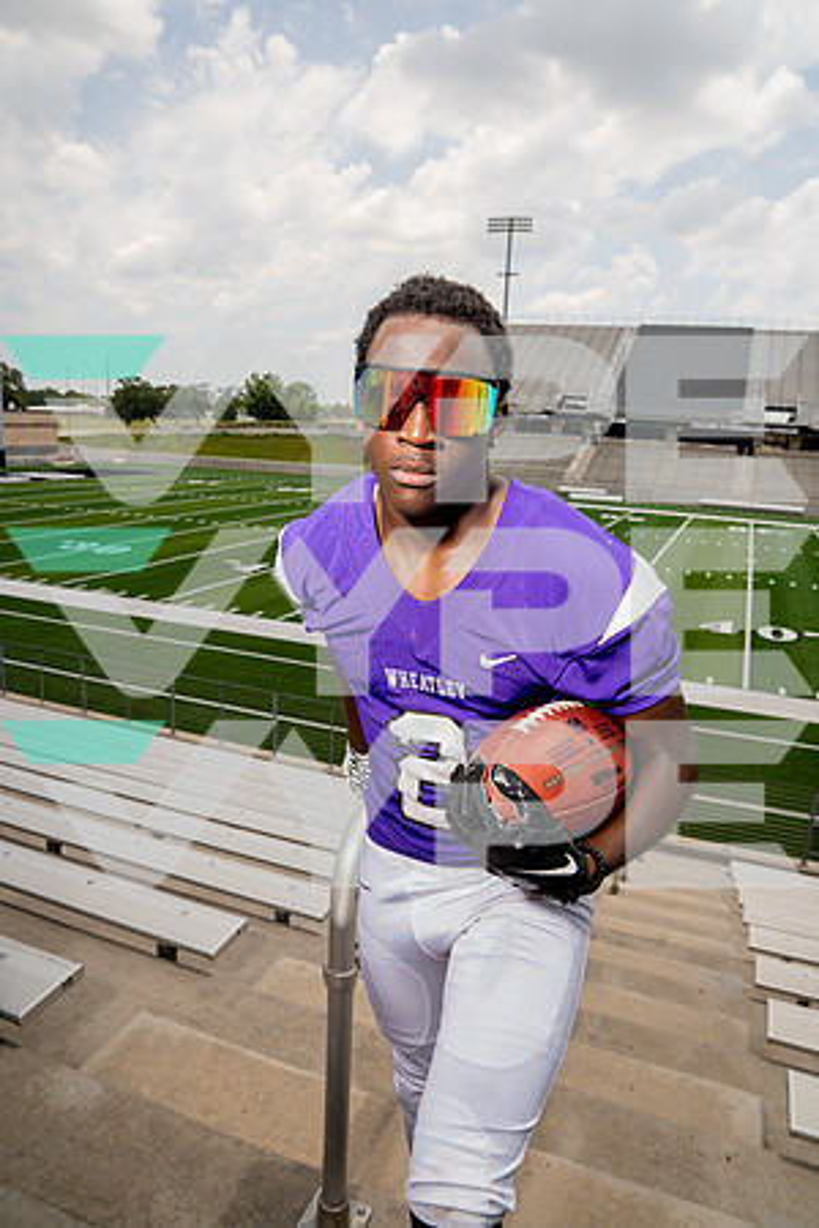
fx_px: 819
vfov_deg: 73.7
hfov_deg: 53.1
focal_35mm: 24
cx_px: 410
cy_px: 614
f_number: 6.3
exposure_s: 1/250
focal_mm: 24
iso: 100
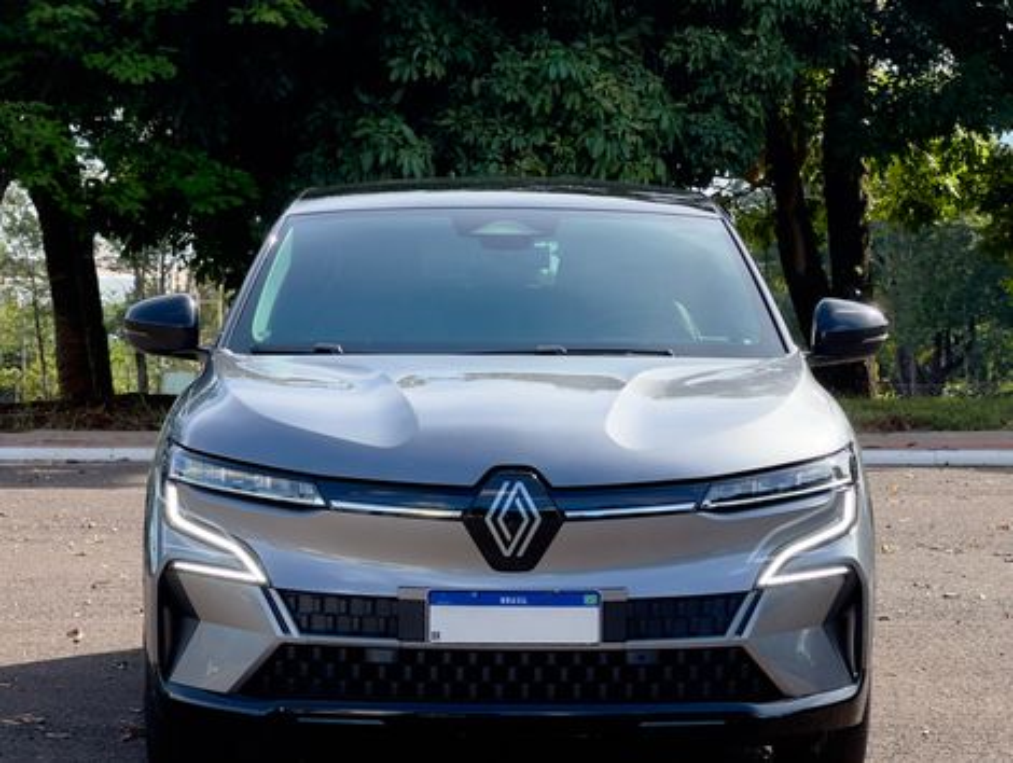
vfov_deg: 19.2
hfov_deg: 25.3
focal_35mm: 77
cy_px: 382
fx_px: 2257
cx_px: 506
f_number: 2.8
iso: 25
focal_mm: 9
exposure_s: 1/248
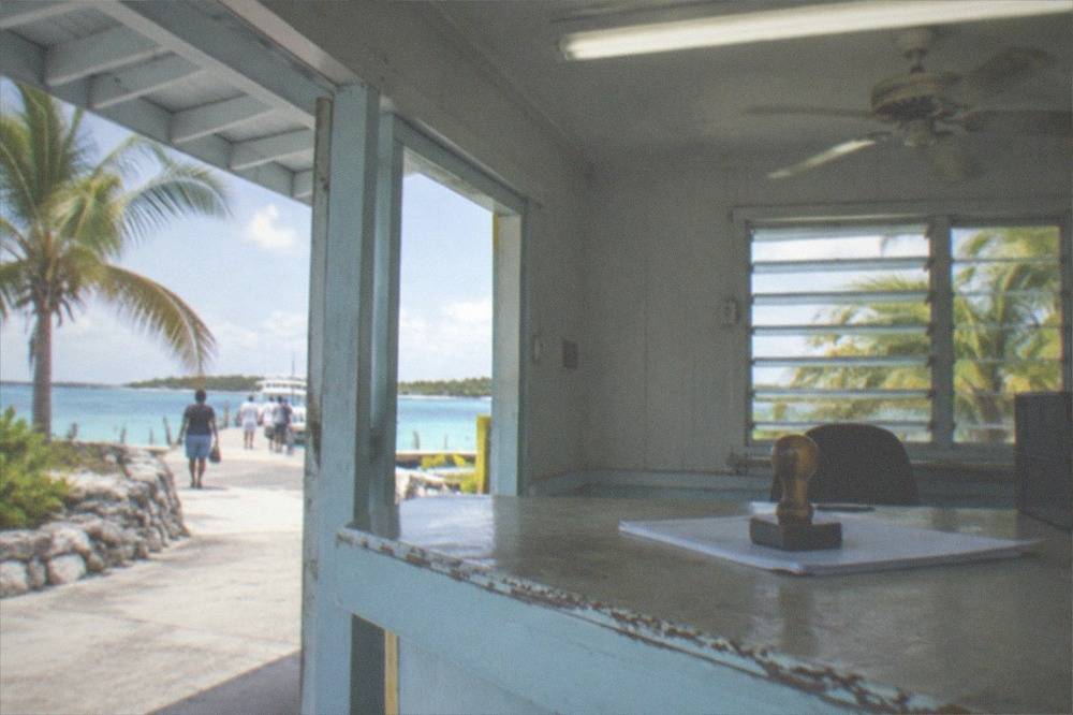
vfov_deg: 37.8
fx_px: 1043
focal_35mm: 35
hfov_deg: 54.5
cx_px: 536
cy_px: 358
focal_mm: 35
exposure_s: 1/500
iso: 400
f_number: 7.1
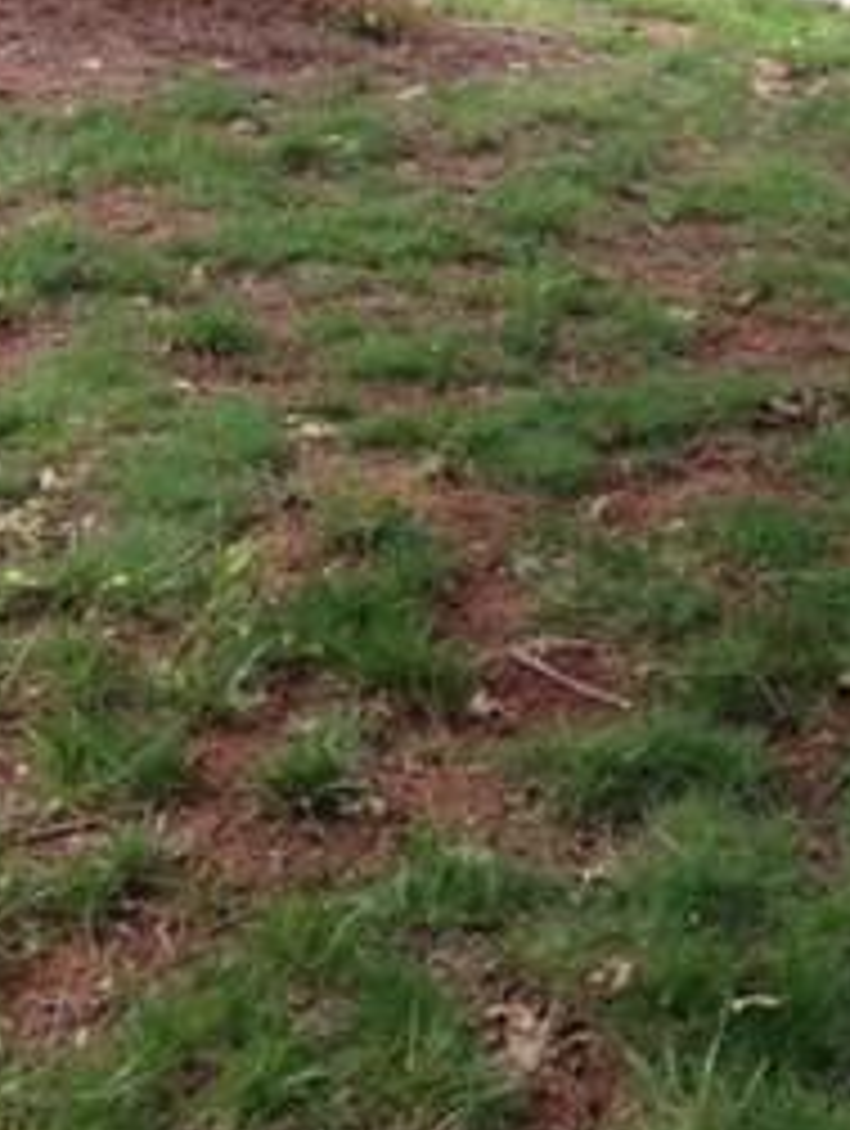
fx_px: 2743
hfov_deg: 17.0
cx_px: 935
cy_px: -153
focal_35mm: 84
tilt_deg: -7.9
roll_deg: -2.0
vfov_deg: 21.9
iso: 80
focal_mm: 4.12
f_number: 2.4
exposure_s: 1/120
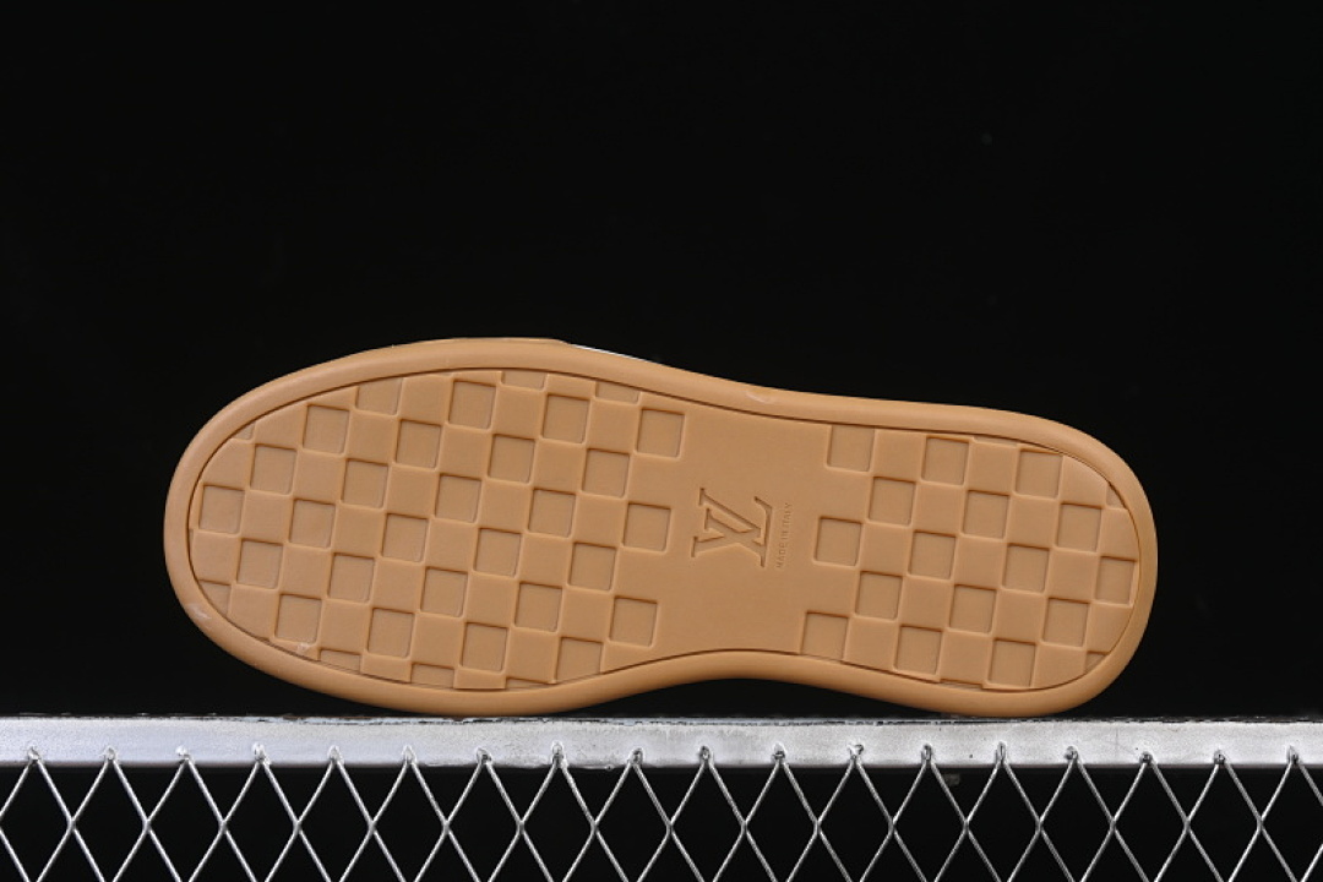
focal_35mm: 75
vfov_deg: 18.2
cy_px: 441
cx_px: 662
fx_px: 2756
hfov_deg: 27.0
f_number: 7.1
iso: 160
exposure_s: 1/50
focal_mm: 50
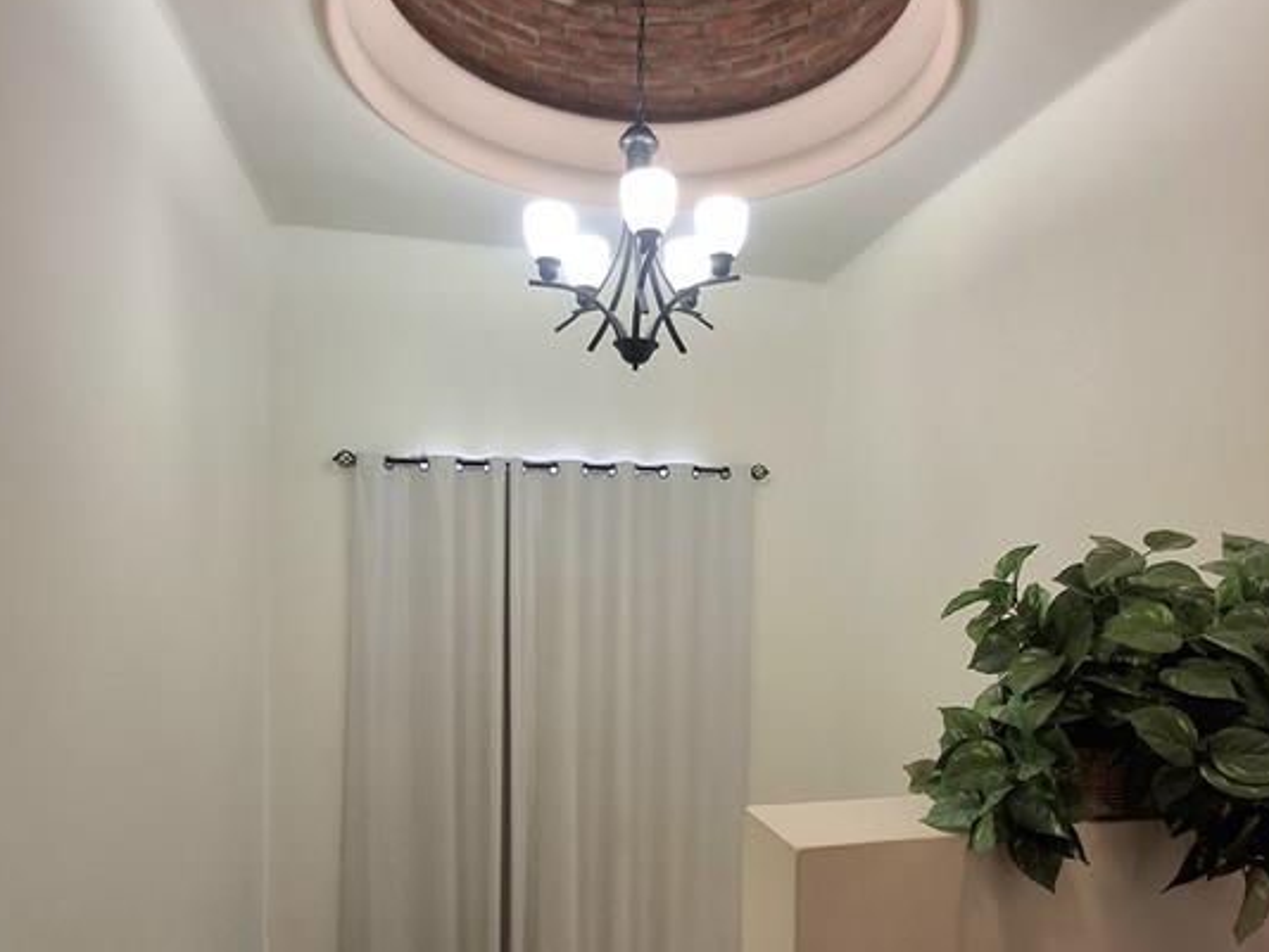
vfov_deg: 58.4
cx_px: 656
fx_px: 844
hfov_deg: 73.9
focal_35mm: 23
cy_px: 577
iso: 50
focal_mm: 1.64
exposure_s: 1/40
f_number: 2.2
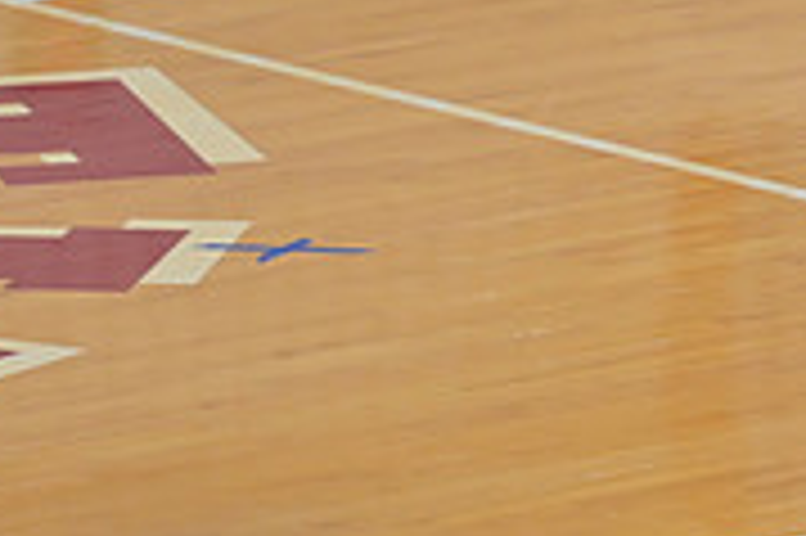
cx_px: 1094
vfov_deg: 2.4
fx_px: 12683
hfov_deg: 3.6
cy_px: 198
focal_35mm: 567
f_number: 4
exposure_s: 1/800
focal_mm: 175
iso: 2500
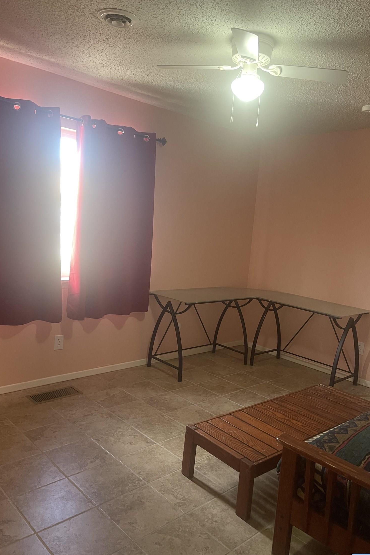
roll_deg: -4.6
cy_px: 278
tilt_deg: -7.8
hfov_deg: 47.9
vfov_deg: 67.4
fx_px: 416
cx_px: 202
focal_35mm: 27
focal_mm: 5.1
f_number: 1.6
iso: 250
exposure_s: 1/60
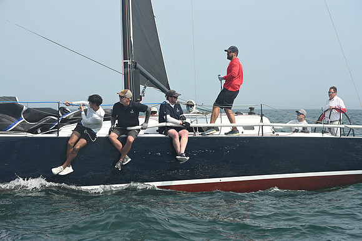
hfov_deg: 25.4
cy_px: 120
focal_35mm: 80
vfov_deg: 17.1
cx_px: 181
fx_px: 805
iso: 320
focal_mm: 80
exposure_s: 1/1250
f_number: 7.1
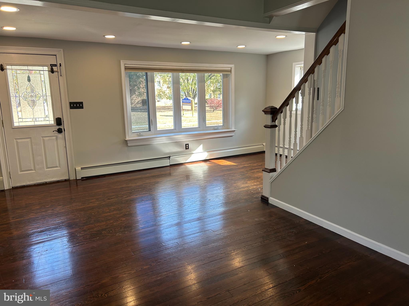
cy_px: 153
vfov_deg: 53.1
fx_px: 307
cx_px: 204
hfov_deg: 67.3
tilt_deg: -11.1
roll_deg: +1.7
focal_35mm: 26
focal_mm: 5.7
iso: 50
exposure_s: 1/120
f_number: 1.5
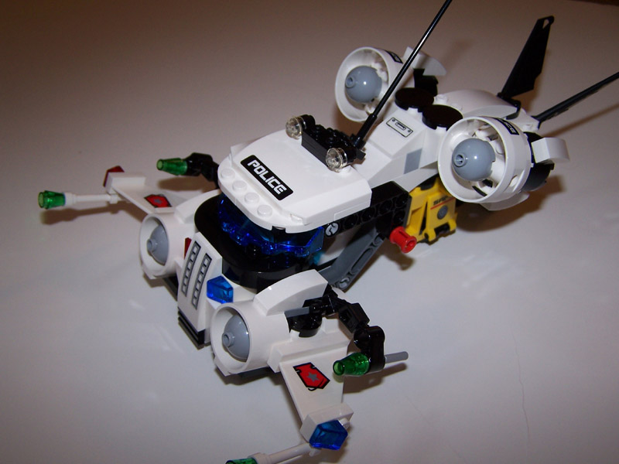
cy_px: 232
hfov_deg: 49.0
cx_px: 310
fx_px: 680
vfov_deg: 37.7
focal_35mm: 38
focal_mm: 6.3
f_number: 2.8
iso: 80
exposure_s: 1/60
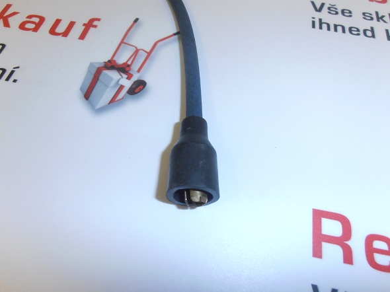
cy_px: 146
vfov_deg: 56.8
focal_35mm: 24
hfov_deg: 71.6
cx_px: 195
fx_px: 270
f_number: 3
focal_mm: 4.2
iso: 125
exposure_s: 1/30
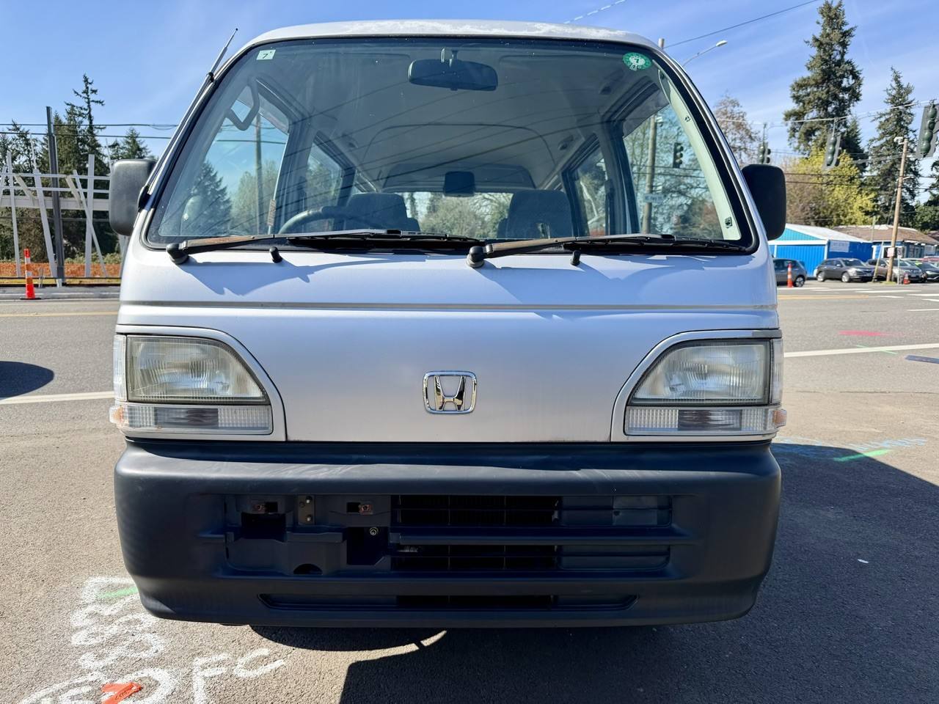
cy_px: 352
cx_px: 470
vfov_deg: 56.8
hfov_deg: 71.6
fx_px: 651
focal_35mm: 24
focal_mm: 6.76
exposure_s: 1/2232
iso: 80
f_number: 1.78
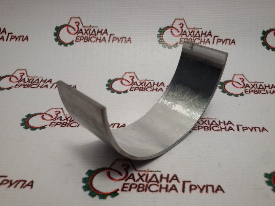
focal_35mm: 31
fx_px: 246
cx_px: 138
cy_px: 103
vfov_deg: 45.4
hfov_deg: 58.4
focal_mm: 2.93
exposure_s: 1/112
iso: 40
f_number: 2.4
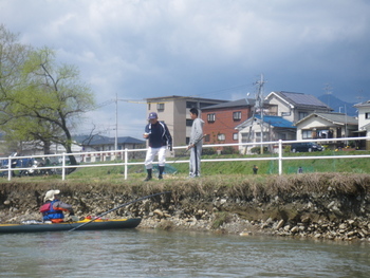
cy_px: 139
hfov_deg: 20.9
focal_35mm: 94
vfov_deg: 15.7
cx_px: 185
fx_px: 1005
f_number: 5
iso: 50
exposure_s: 1/250
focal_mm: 16.7
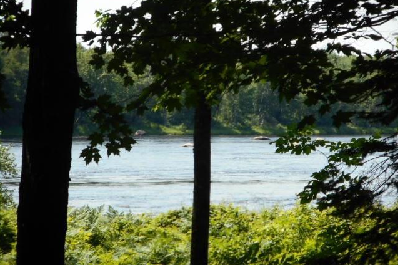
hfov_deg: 9.8
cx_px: 199
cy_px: 143
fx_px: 2311
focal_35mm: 209
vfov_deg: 6.6
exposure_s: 1/125
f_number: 6.6
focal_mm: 36
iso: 80
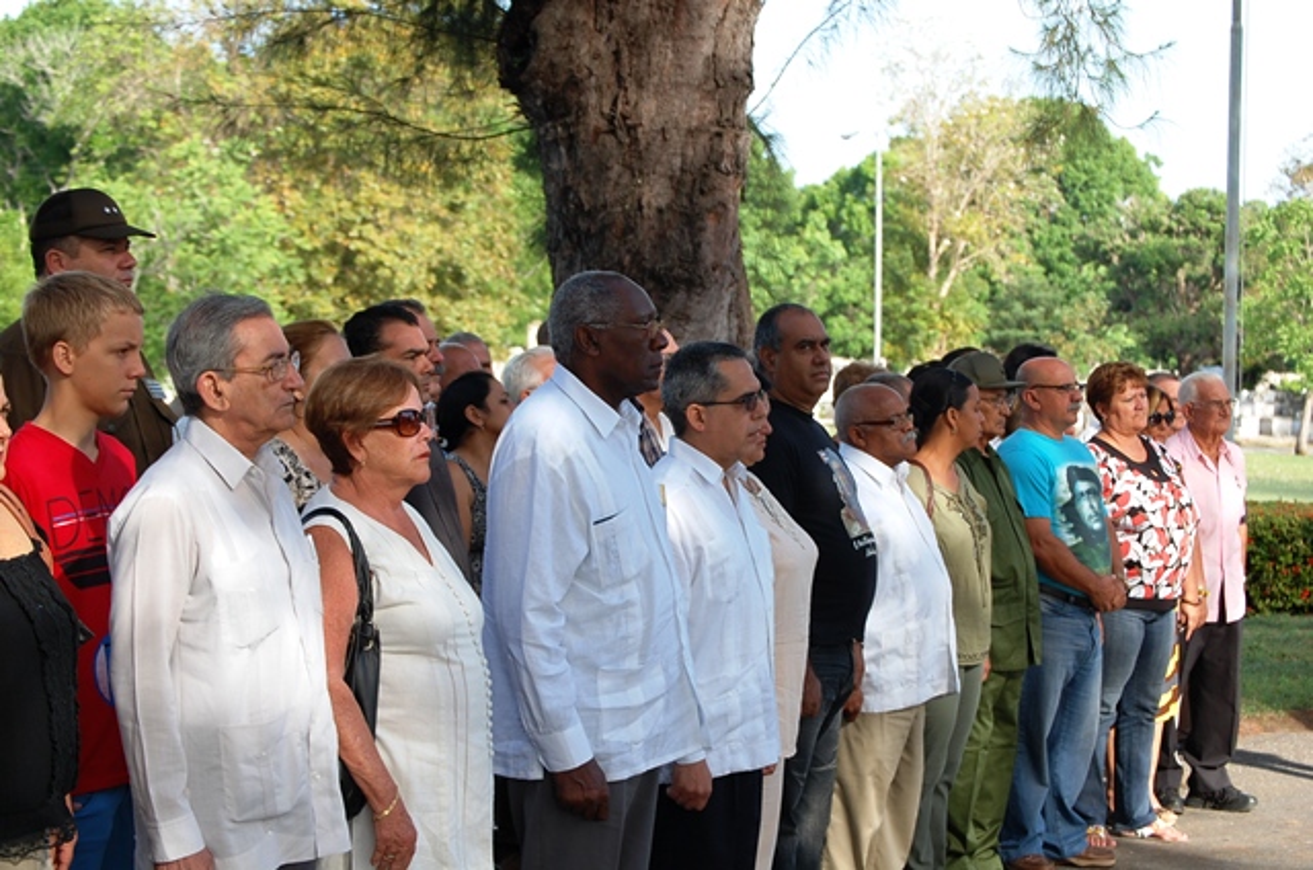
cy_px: 435
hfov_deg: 24.7
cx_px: 656
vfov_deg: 16.5
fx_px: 3003
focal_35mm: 82
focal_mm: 55
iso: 200
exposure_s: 1/160
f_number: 6.3
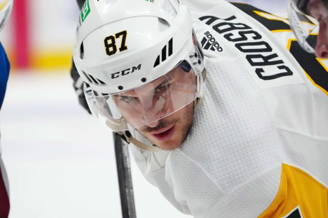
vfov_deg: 2.6
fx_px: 4737
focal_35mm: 520
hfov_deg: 4.0
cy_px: 109
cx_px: 164
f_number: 6.3
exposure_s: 1/2500
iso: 12800
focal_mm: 347
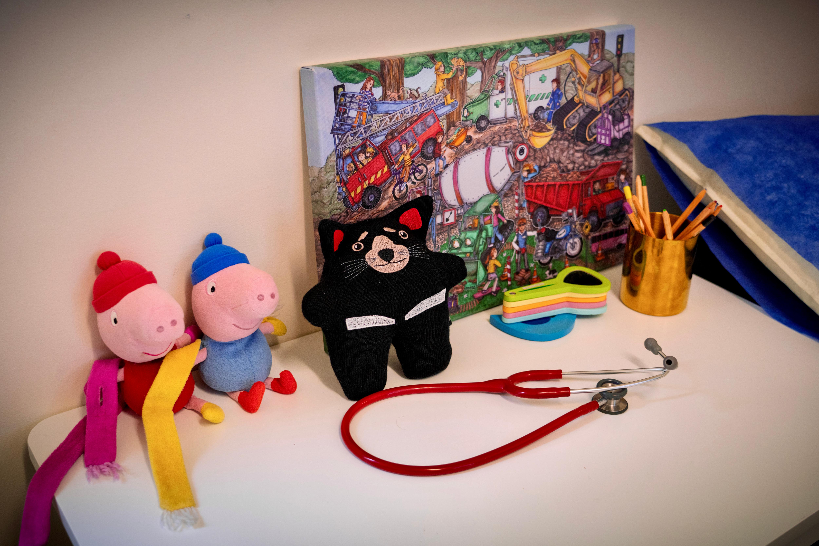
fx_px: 842
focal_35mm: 37
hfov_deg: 51.9
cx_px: 410
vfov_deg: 35.9
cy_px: 273
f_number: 4
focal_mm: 37
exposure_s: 1/160
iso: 1000
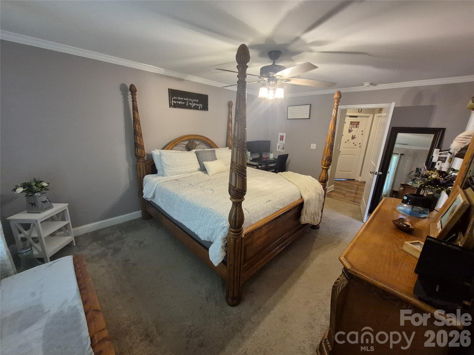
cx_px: 237
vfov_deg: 89.9
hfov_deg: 106.2
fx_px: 178
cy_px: 178
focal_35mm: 13
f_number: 2.2
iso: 800
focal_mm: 1.74
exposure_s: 1/60
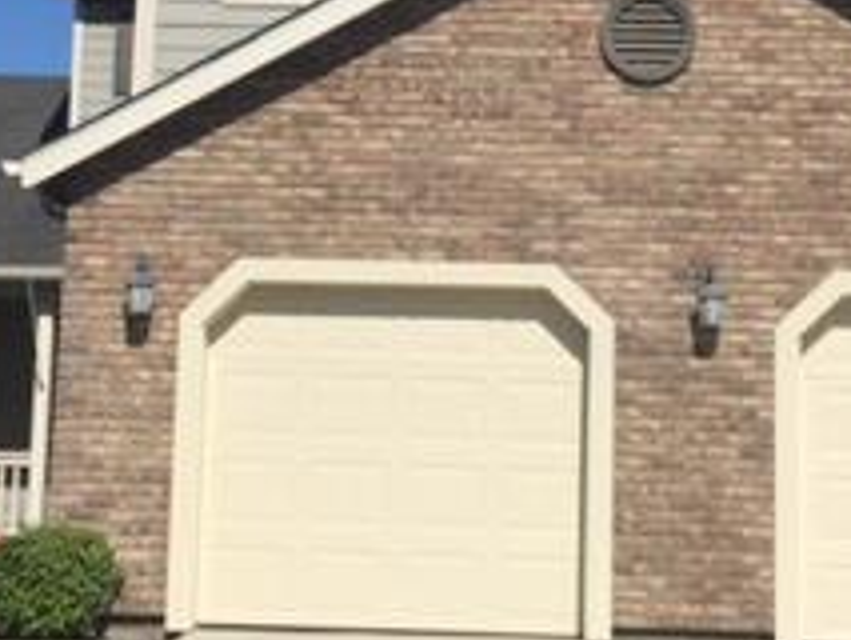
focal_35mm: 87
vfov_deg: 16.9
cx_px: 455
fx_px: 2140
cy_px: 156
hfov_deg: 22.5
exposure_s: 1/4950
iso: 32
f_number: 2.2
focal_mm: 4.15
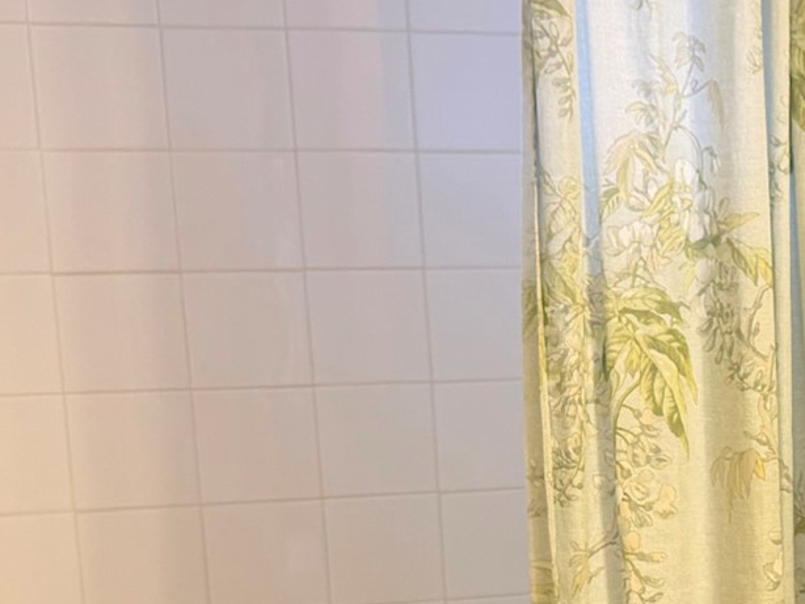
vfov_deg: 18.1
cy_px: 570
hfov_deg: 23.0
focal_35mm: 80
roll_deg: +1.1
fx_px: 1861
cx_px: 880
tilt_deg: -10.8
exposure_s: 1/60
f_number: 1.78
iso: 250
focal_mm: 6.76
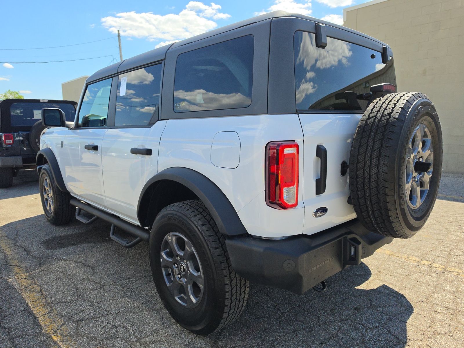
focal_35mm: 23
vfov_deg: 58.9
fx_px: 308
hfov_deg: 73.9
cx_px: 232
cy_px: 174
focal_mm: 6.5
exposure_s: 1/6572
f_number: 1.4
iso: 64
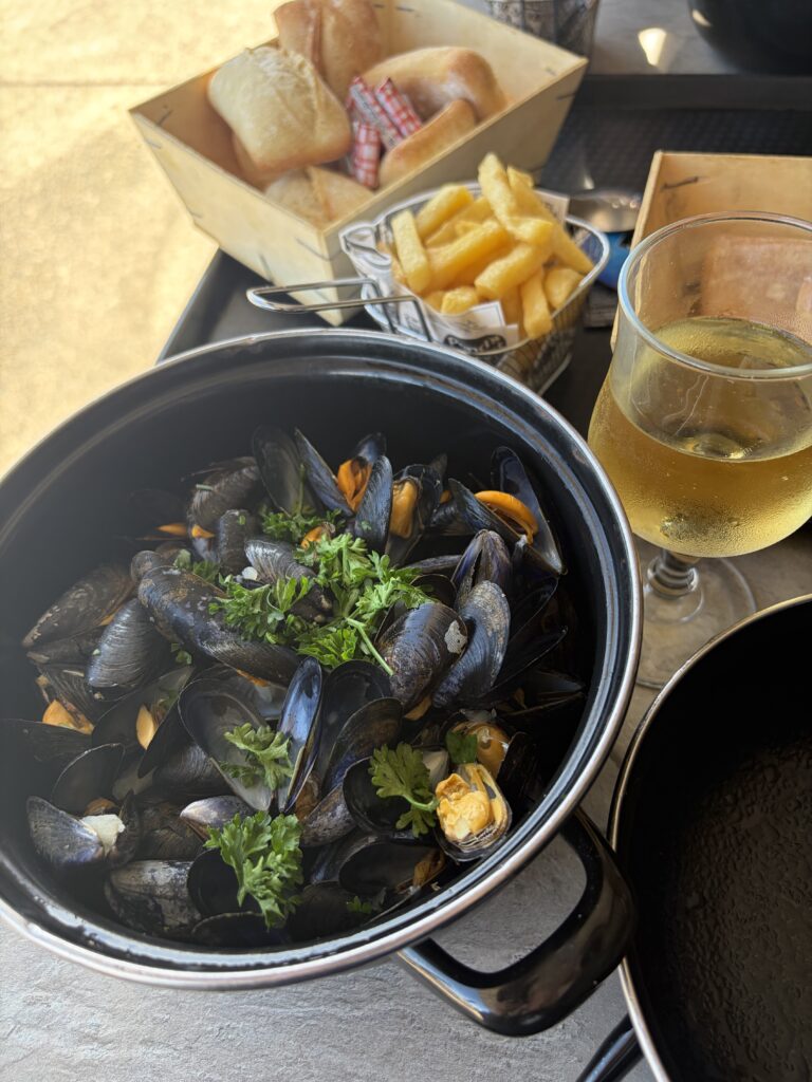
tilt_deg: -52.6
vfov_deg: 67.3
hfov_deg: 53.1
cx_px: 406
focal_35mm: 26
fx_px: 813
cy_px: 541
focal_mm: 5.96
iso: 64
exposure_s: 1/175
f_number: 1.6
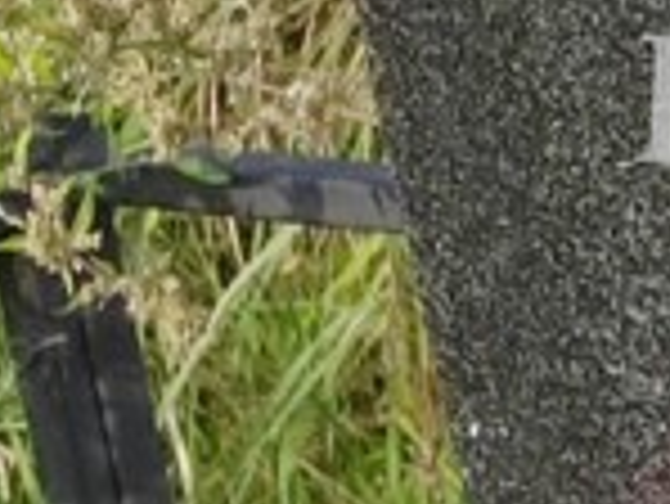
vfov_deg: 4.0
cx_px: 1515
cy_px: 162
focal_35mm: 376
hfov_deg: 5.1
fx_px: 7283
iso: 100
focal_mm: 5.52
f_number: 1.9
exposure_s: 1/450
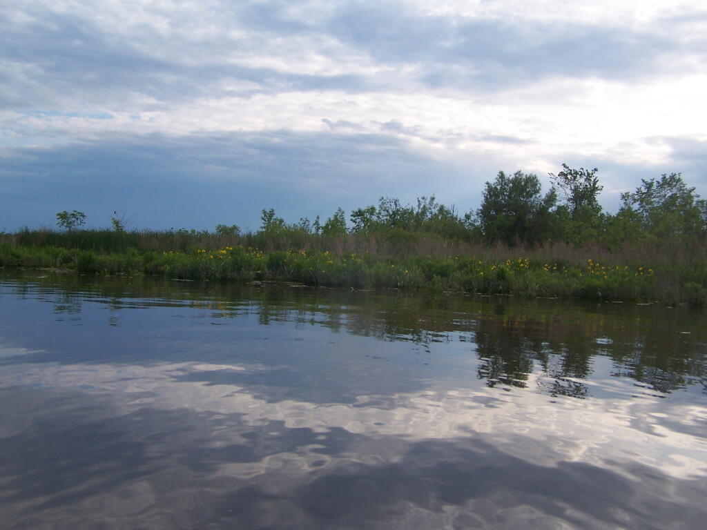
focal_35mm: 38
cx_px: 354
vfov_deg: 37.7
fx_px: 776
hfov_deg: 49.0
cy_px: 265
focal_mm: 6.3
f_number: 2.8
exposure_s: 1/1000
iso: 80
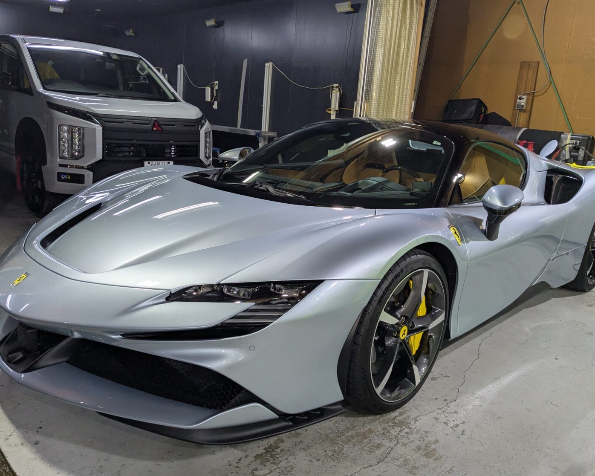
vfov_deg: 50.0
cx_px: 292
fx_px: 511
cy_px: 234
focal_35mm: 29
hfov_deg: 60.4
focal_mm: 4.38
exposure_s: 1/120
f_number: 1.73
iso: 152
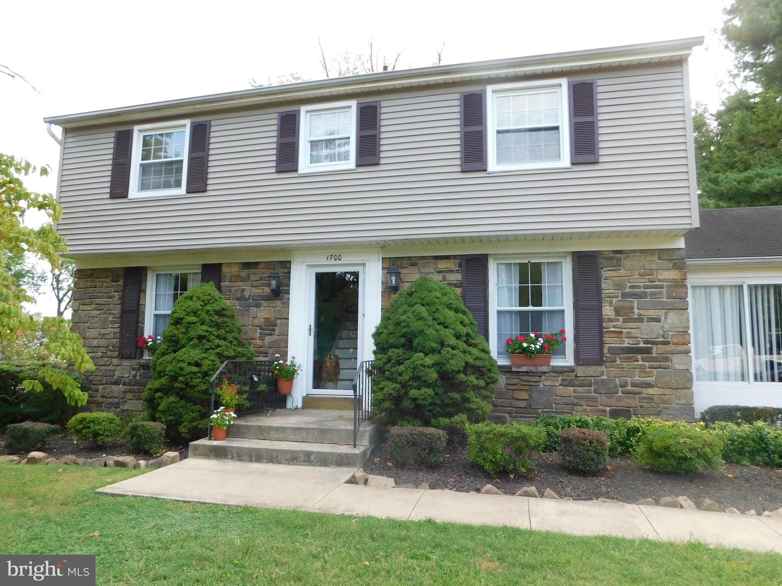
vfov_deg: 58.9
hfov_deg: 73.9
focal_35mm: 23
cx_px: 391
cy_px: 293
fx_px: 520
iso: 125
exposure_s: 1/125
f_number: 3
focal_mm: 4
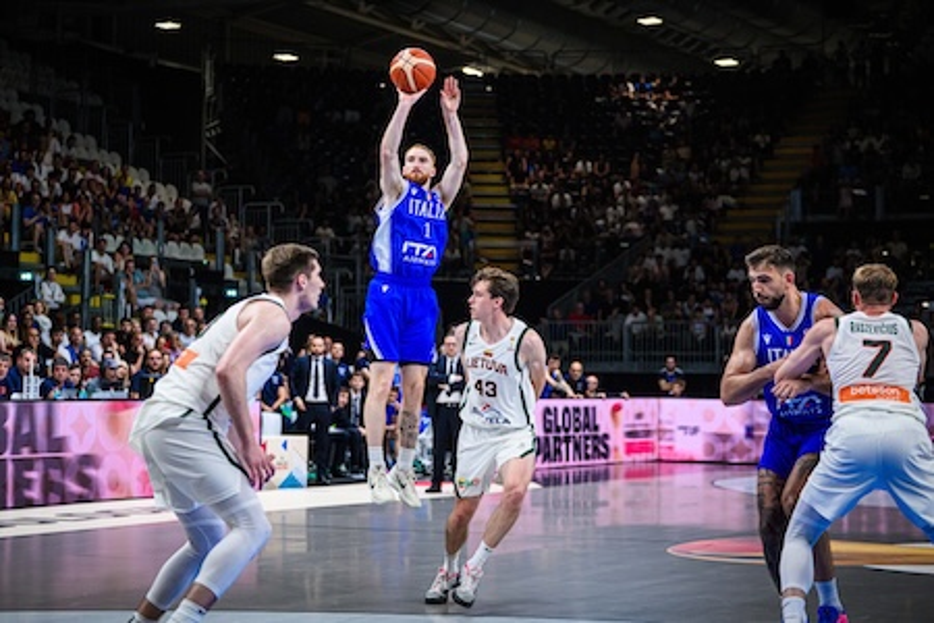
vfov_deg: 18.2
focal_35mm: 75
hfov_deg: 27.0
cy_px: 312
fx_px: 1946
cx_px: 467
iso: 2500
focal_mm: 75
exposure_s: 1/1250
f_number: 3.2
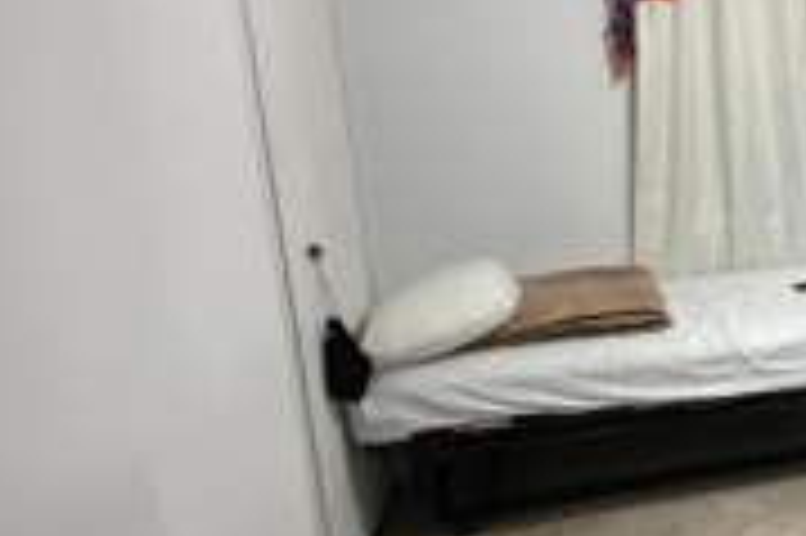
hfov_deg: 39.0
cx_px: 923
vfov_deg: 34.1
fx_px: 872
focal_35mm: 39
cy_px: 252
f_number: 2.2
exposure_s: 1/60
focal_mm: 2.22
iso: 800
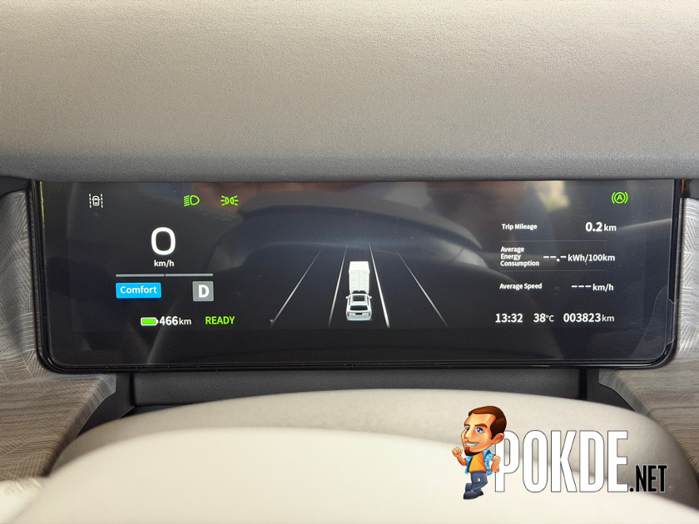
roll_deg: -1.4
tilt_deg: -21.6
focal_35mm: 48
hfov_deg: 39.7
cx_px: 350
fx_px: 969
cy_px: 262
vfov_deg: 30.3
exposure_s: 1/44
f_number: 1.78
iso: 250
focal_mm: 6.76
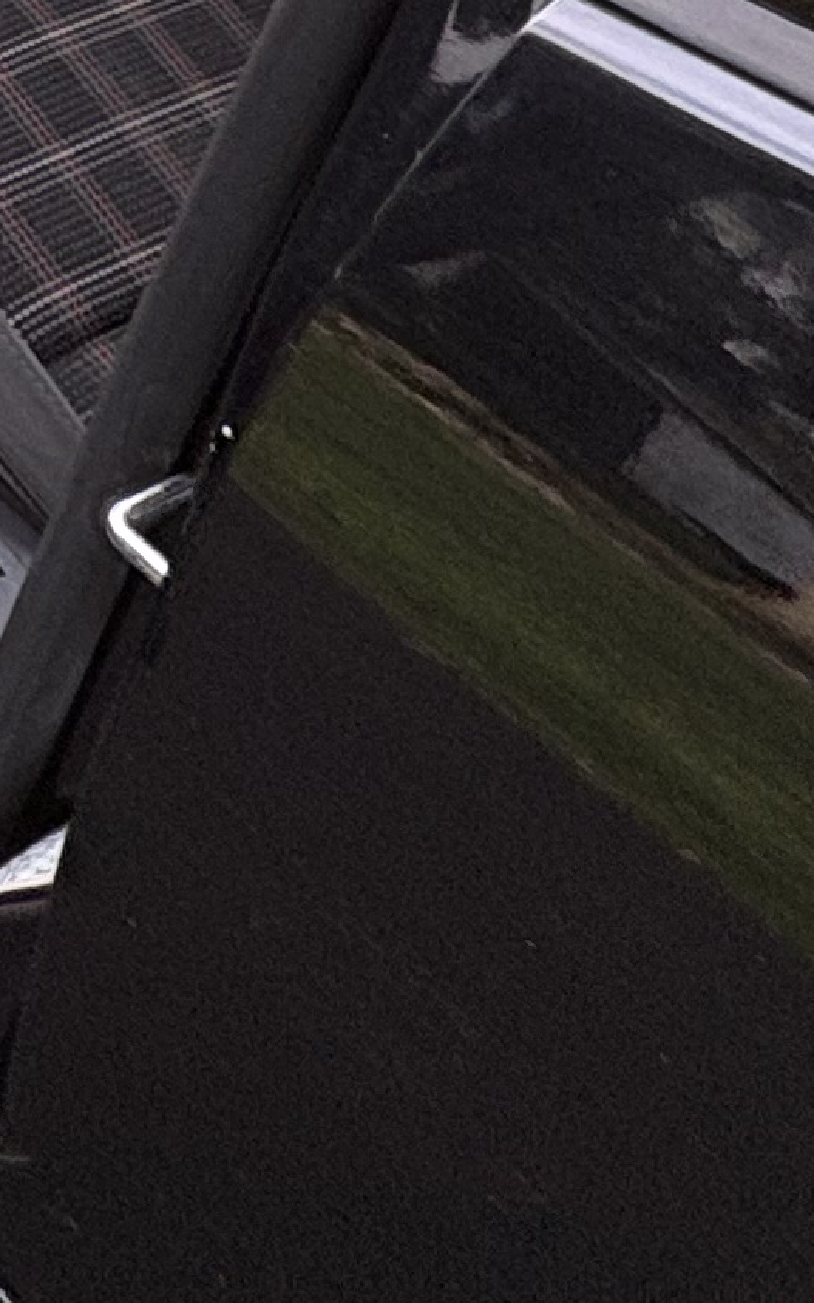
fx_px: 2520
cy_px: -1028
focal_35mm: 71
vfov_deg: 20.6
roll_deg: +2.2
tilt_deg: -13.7
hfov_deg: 13.9
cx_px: -1046
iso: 64
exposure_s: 1/132
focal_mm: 2.22
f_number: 2.2
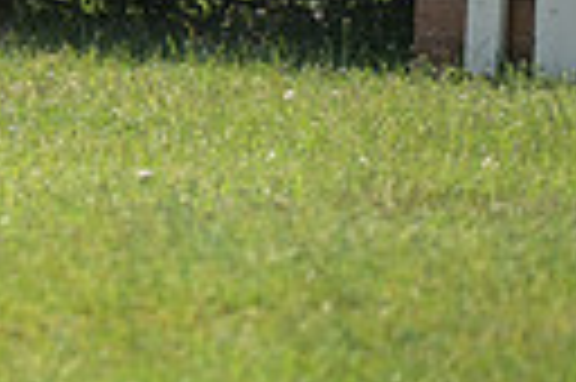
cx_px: -621
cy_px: -362
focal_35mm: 997
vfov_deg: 1.4
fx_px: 15932
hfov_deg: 2.1
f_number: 5
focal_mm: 220
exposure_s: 1/1250
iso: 400
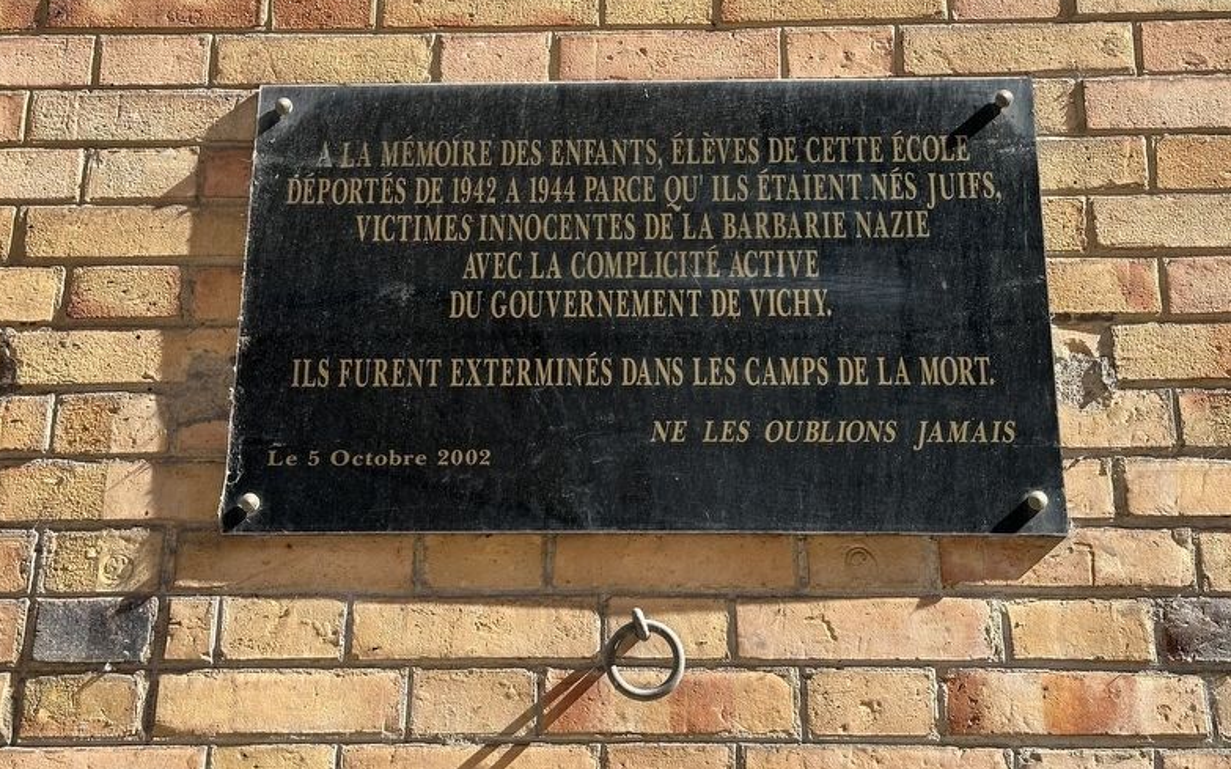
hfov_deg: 38.9
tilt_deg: +20.2
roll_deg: -0.4
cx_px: 615
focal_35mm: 52
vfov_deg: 24.8
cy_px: 346
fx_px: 1744
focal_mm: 6.86
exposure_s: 1/791
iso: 64
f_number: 1.78
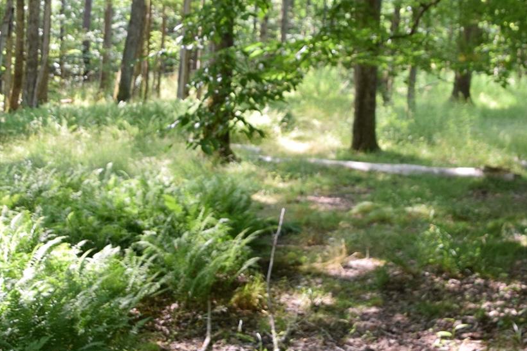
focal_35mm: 60
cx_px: 246
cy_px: 78
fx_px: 878
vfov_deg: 22.4
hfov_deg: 33.4
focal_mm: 16
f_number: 4.5
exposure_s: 1/80
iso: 400
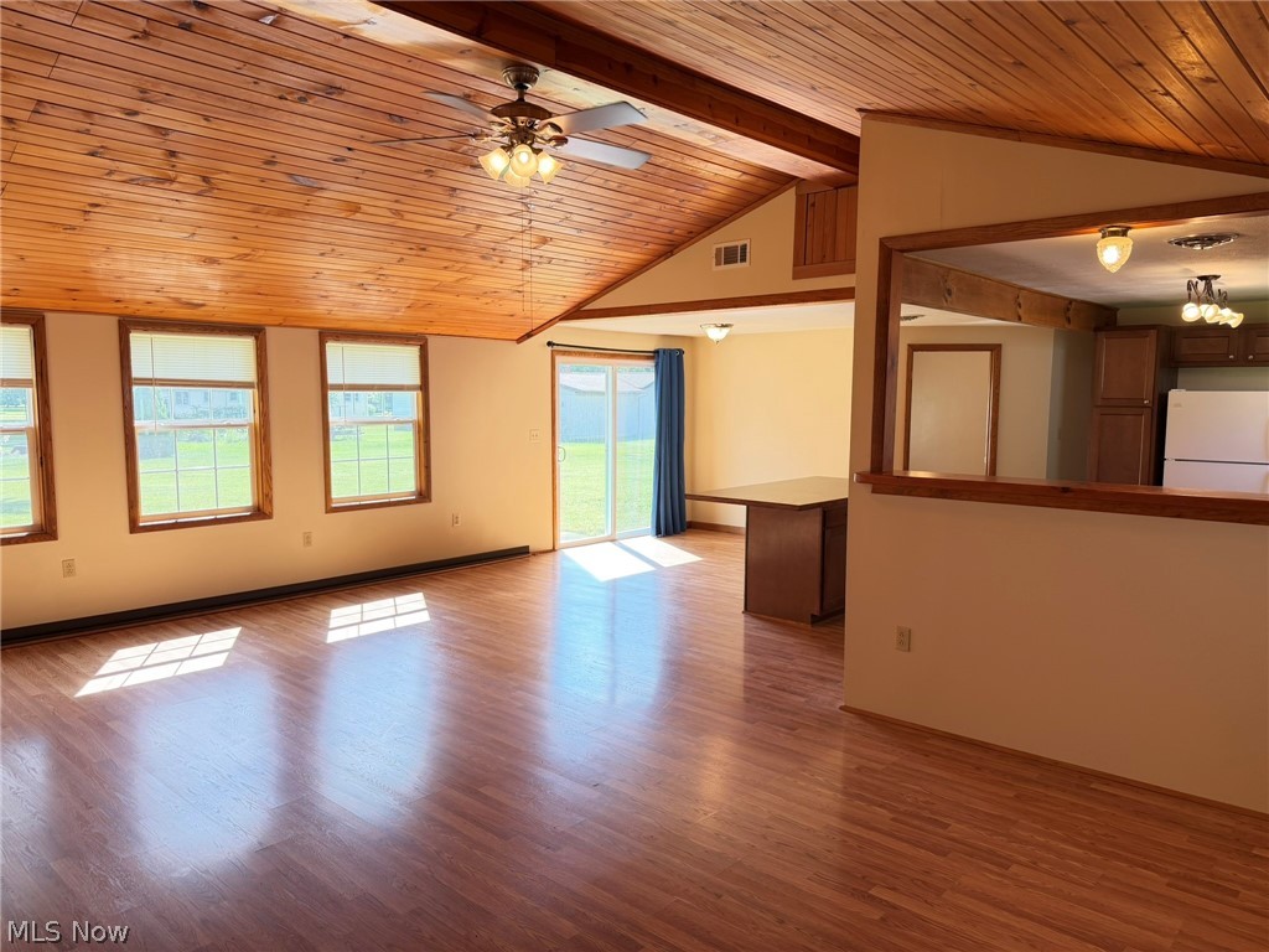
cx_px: 634
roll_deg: -0.4
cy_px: 476
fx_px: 880
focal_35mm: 24
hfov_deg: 71.6
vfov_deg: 56.8
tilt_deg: -5.5
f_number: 1.78
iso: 125
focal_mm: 6.76
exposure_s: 1/120
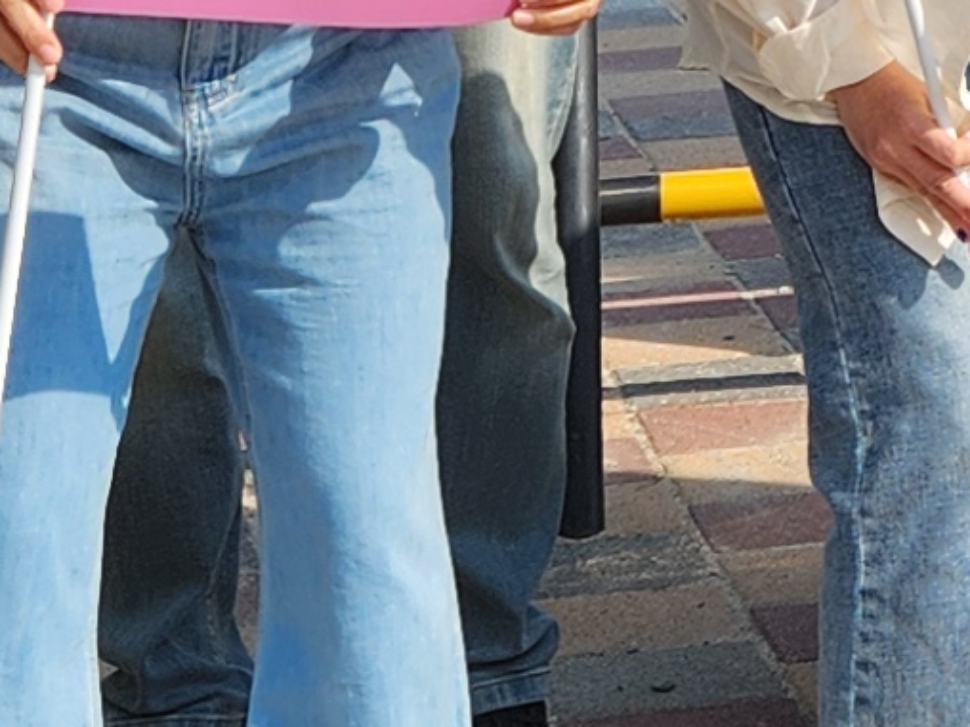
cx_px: 1636
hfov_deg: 10.4
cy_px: -971
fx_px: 5072
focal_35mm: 181
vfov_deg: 7.7
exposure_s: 1/1248
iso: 20
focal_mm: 5.4
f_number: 1.8
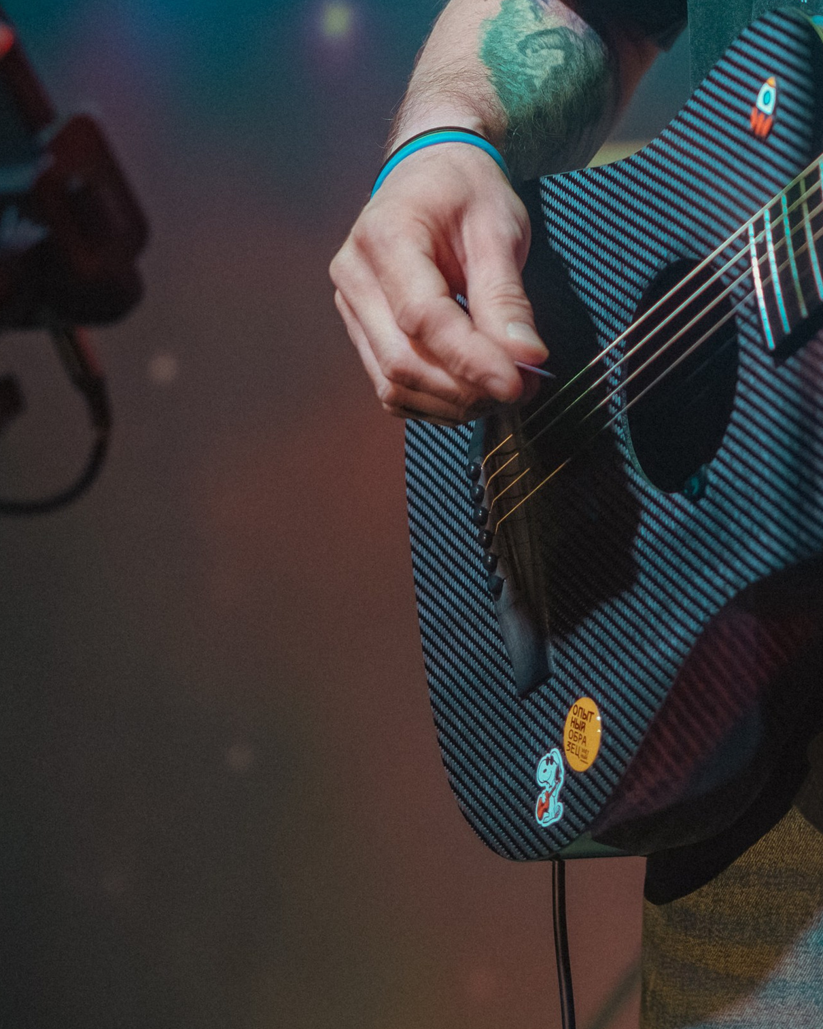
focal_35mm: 119
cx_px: 801
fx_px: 3624
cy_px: -216
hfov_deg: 12.8
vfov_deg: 15.5
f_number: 2.5
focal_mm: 50
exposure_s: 1/200
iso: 400
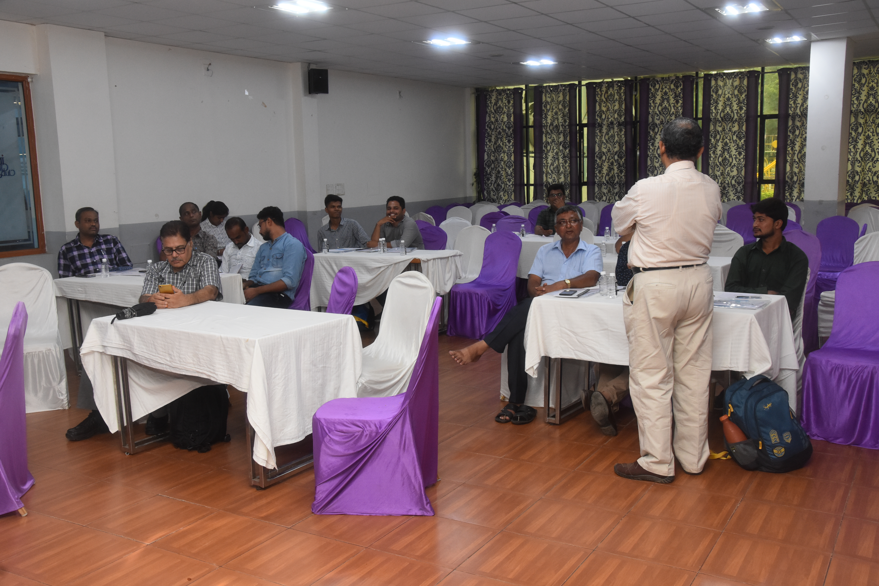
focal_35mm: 36
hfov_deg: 53.1
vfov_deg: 36.9
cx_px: 440
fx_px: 879
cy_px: 293
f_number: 8
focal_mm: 24
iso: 1250
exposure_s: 1/60
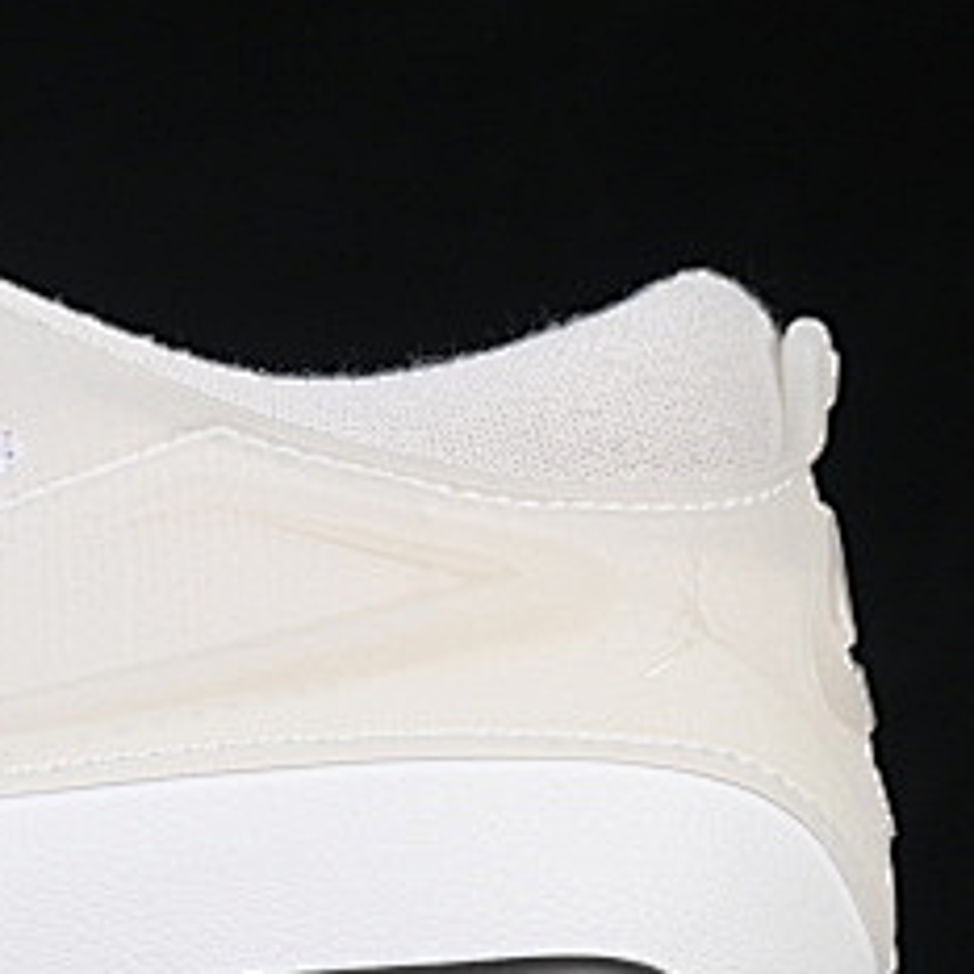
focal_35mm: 295
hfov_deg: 5.9
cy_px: 510
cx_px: -614
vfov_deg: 5.9
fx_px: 9391
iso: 160
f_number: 8
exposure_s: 1/80
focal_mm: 50
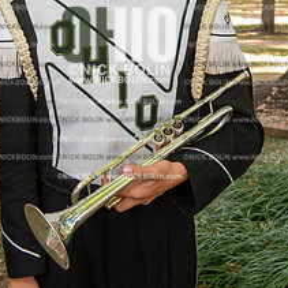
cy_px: 45
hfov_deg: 22.7
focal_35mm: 76
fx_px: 715
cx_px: 119
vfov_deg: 22.4
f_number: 8
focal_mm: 42
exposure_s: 1/100
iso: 500
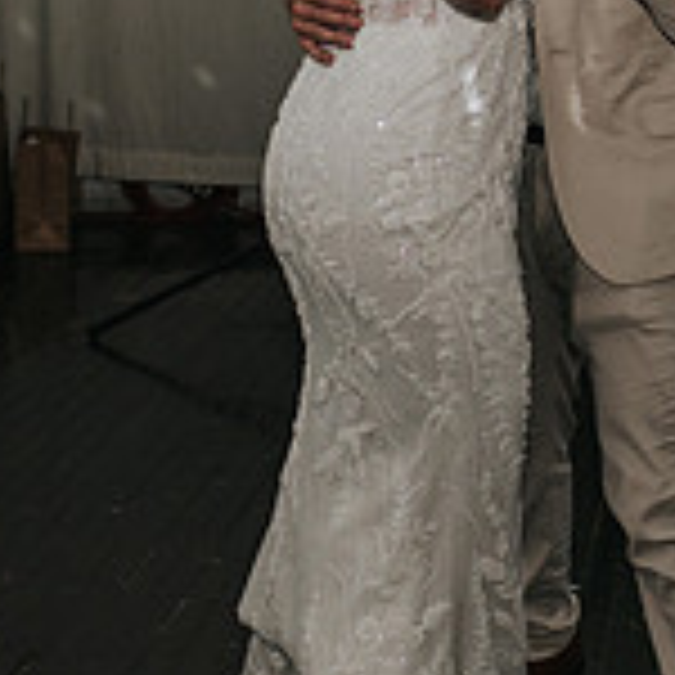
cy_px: 94
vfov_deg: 12.9
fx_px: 2956
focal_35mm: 134
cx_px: 425
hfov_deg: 13.0
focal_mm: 35
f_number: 2.8
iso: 1000
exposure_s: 1/200
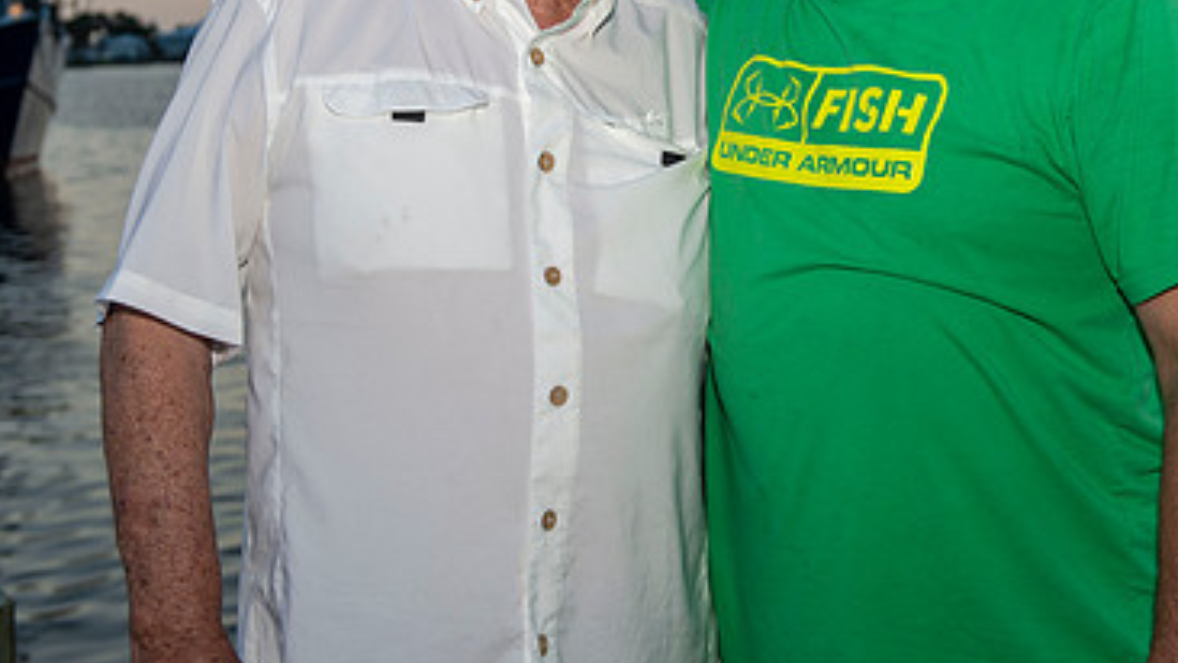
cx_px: 769
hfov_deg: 28.8
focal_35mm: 73
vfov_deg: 16.4
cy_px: 93
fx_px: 2281
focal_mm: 44
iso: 200
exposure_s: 1/200
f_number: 5
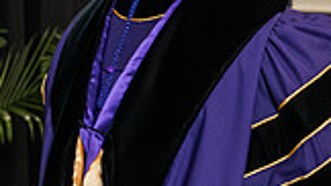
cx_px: 390
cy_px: 36
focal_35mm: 247
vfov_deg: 4.9
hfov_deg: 8.6
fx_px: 2167
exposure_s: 1/200
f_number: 5
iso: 2500
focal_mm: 66
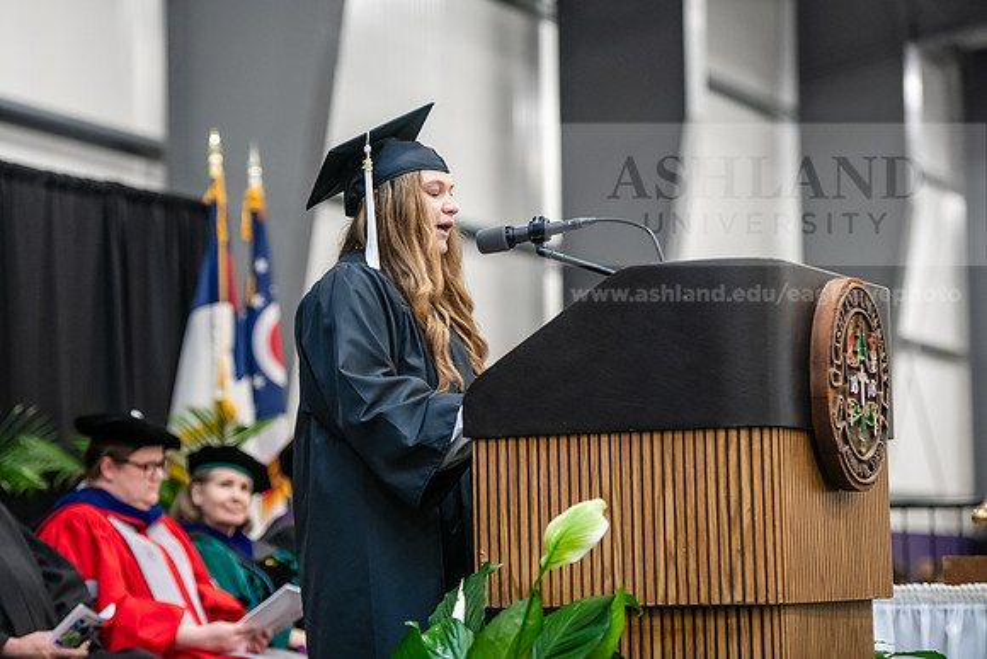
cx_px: 494
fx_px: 3016
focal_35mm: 110
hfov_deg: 18.6
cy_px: 330
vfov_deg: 12.5
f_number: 3.2
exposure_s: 1/200
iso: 3200
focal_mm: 110
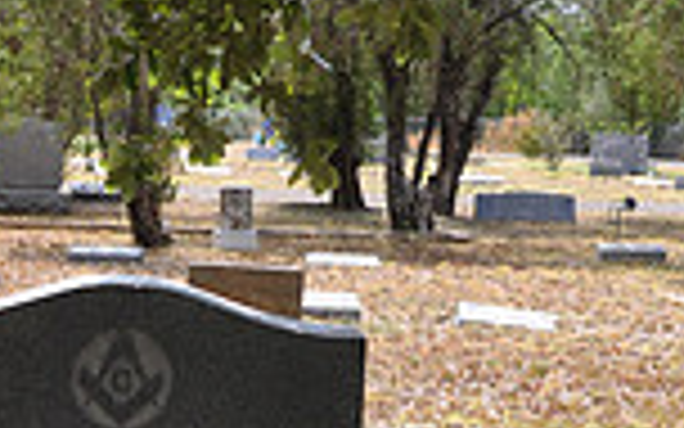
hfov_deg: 13.8
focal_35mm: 151
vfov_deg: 8.5
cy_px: 660
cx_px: 126
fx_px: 2815
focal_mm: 26
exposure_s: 1/125
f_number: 5.6
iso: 200
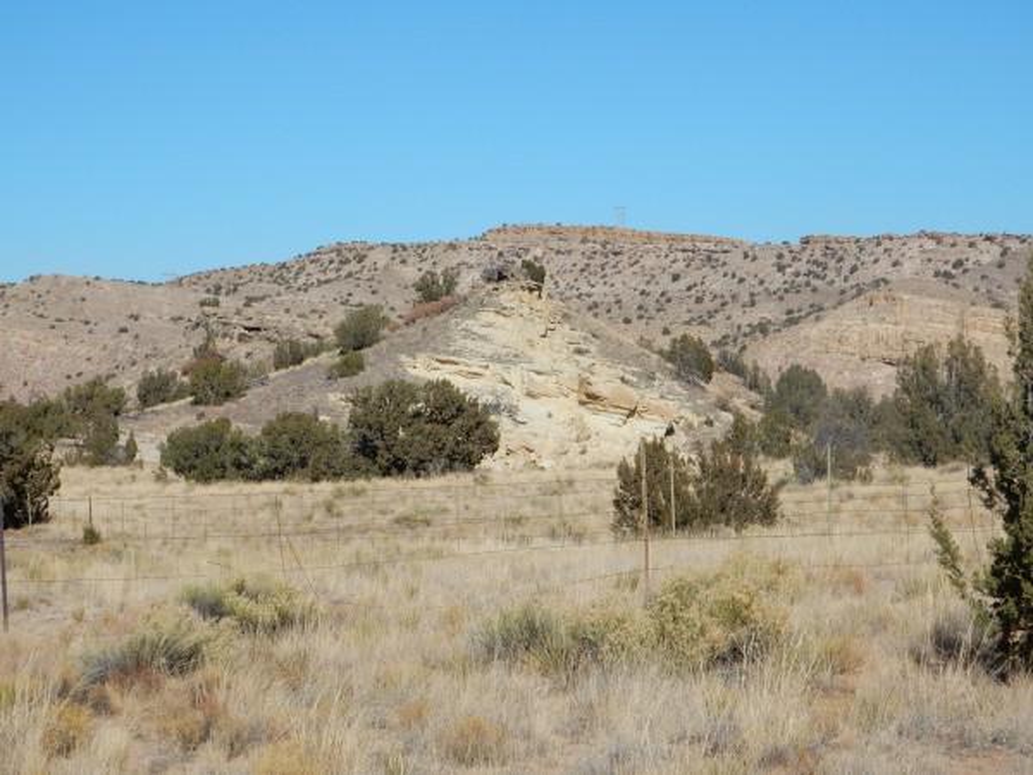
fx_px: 3491
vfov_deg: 12.7
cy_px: 388
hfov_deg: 16.8
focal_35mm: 117
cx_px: 516
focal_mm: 20.9
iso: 125
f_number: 5.6
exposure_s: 1/1250
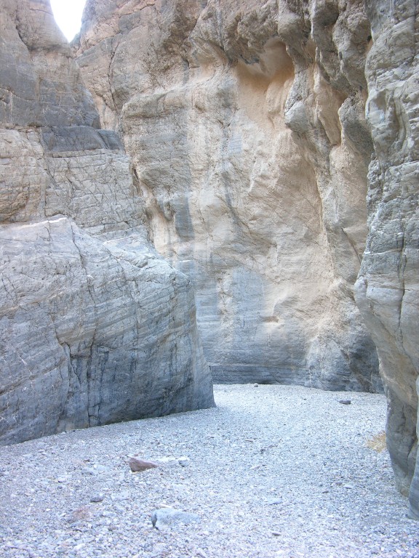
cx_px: 210
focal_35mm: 46
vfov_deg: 41.2
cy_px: 279
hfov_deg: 31.5
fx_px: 742
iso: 100
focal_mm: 11.6
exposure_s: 1/30
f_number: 3
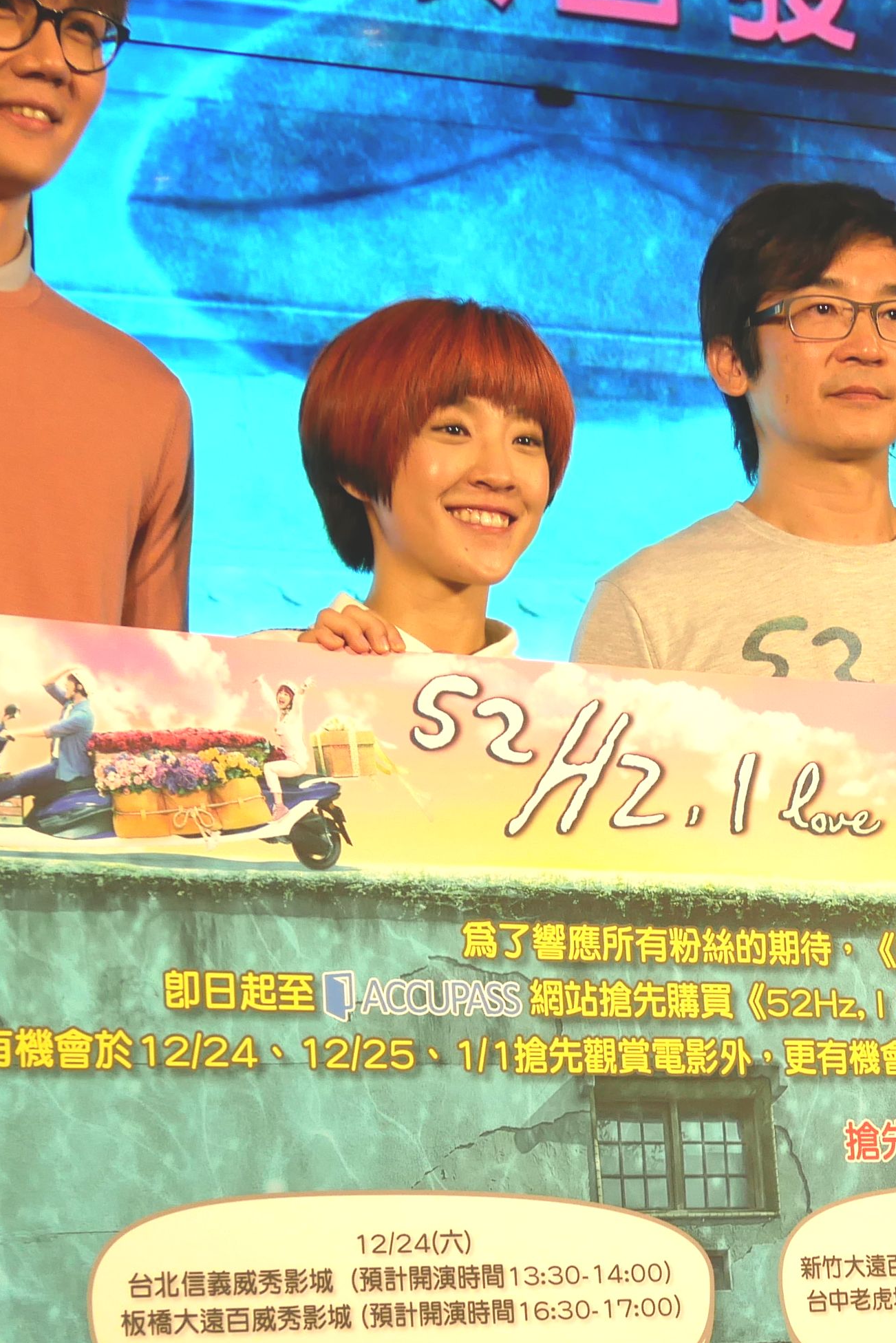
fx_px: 3470
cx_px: 830
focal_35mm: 93
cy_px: 967
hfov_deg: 14.5
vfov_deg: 21.8
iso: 200
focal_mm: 19
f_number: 4.3
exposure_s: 1/100
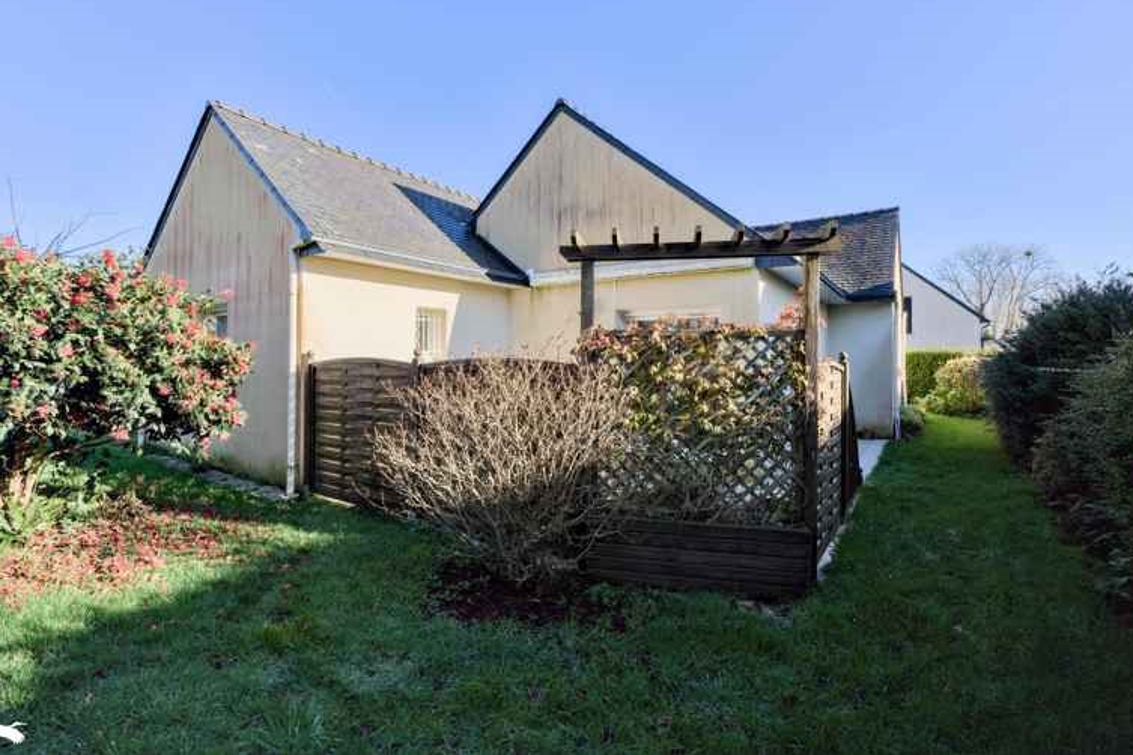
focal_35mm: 17
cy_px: 356
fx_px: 535
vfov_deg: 70.4
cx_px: 552
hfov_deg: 93.3
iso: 800
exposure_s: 1/4000
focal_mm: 16
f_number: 8
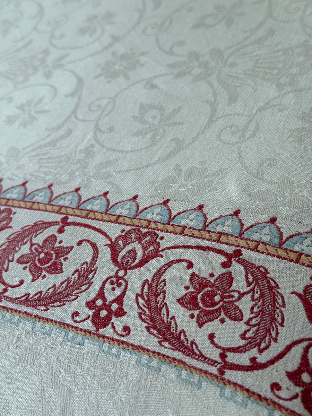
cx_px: 156
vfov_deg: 39.7
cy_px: 208
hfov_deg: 30.3
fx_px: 577
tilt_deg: -41.4
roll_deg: +24.7
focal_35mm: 48
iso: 50
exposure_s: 1/121
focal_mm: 6.76
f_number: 1.78
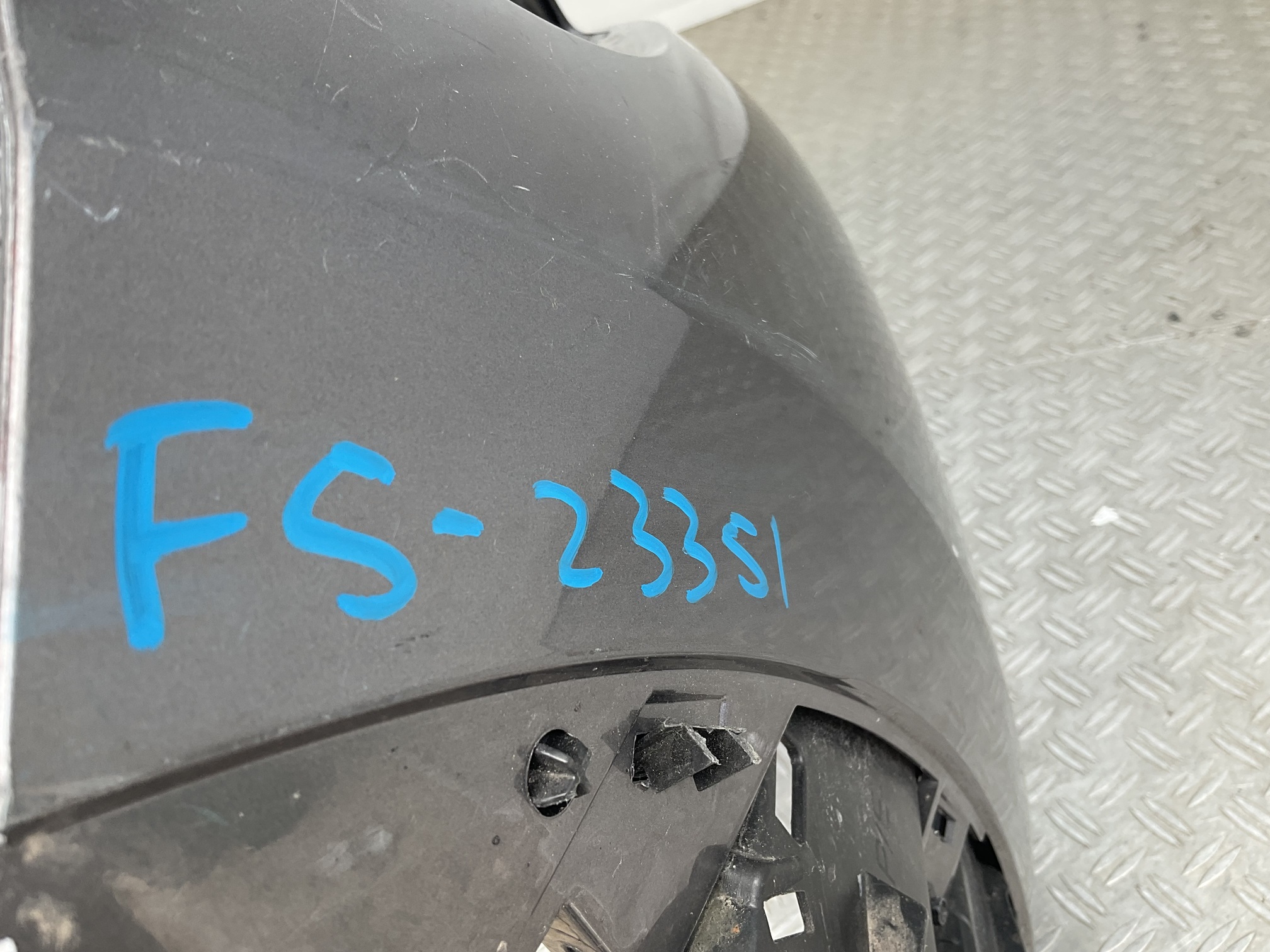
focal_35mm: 29
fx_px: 1064
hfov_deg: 61.7
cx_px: 635
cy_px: 476
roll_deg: +27.5
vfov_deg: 48.2
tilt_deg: -36.3
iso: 20
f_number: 1.8
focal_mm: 3
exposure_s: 1/100
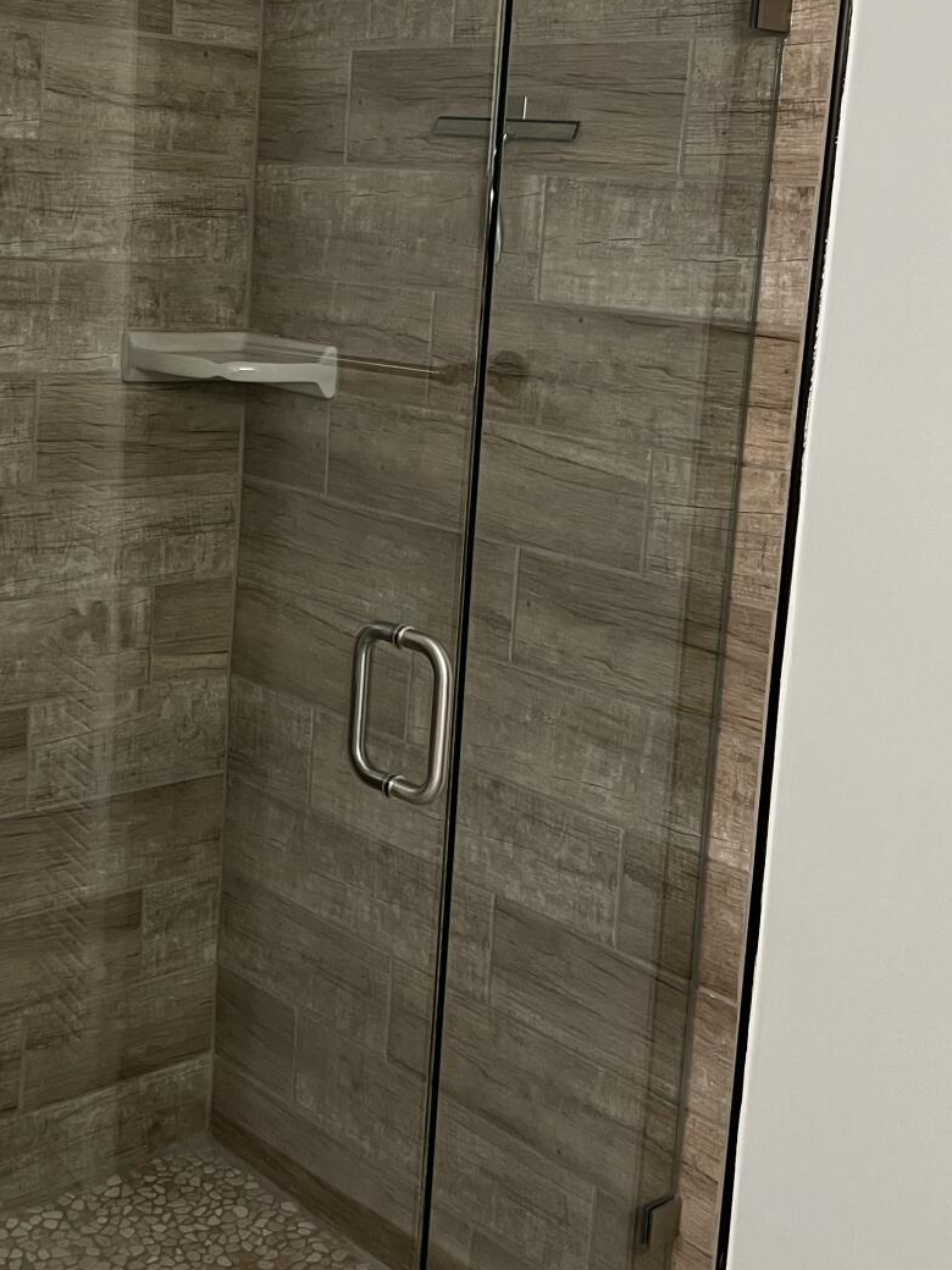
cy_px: 520
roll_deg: -2.7
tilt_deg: -8.1
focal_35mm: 50
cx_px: 377
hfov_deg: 29.0
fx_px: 1833
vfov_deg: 38.1
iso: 125
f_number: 1.5
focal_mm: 5.7
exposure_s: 1/60
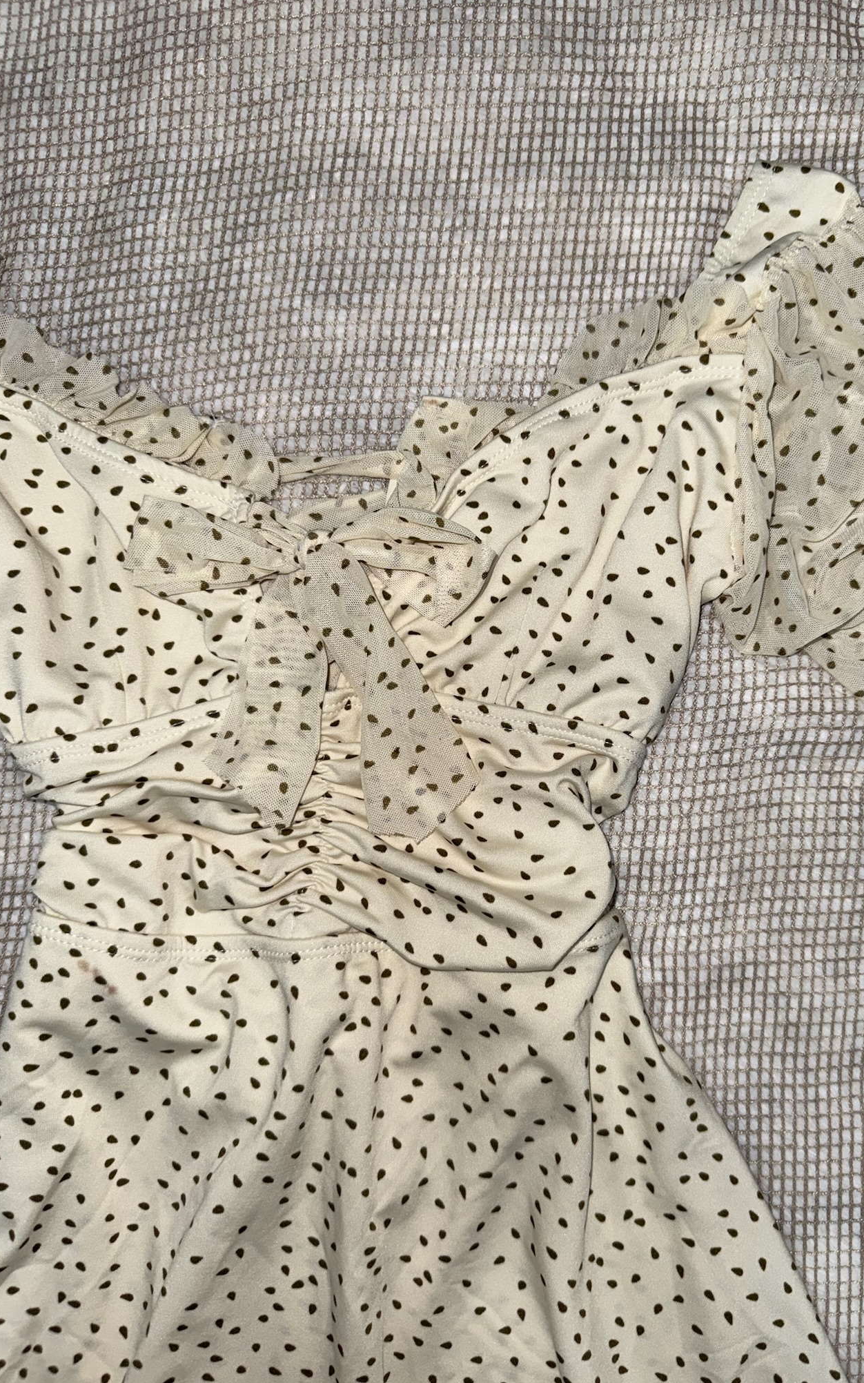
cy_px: 705
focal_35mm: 26
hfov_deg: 47.4
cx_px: 504
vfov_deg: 70.4
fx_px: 980
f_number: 1.78
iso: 50
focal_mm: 6.76
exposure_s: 1/73
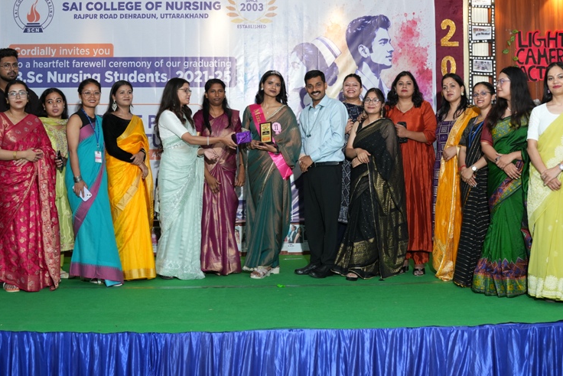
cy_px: 145
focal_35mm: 50
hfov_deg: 39.6
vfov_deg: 26.9
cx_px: 290
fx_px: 782
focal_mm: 35
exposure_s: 1/160
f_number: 2.8
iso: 800
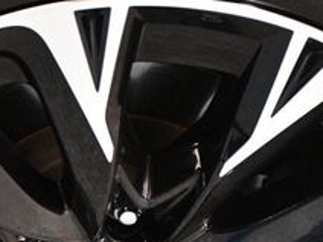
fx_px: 1624
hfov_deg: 11.3
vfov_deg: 8.5
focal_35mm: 174
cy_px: 269
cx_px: 104
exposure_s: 1/60
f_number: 4.5
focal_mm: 40
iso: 5000
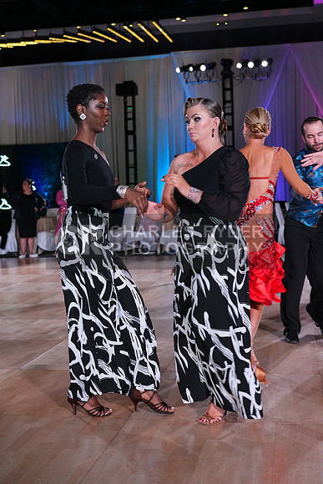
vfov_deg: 40.3
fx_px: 659
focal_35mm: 49
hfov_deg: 27.5
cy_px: 242
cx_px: 162
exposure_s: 1/250
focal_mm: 49
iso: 1250
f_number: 4.5
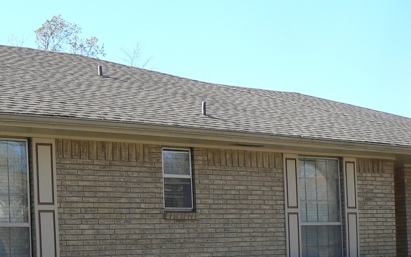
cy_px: 239
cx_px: 58
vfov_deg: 15.3
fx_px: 941
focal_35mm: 84
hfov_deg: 24.1
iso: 80
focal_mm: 6
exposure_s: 1/200
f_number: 5.6
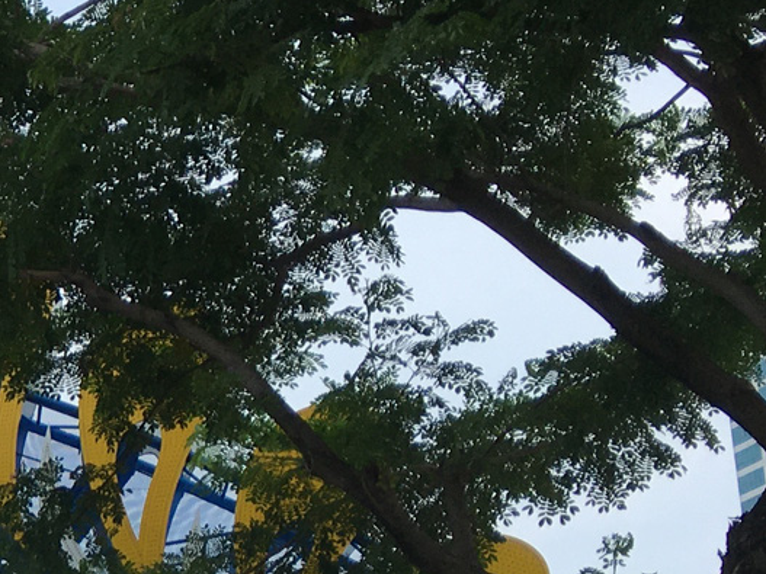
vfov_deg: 13.2
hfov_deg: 15.5
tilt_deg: +14.8
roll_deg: +1.4
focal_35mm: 110
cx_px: -593
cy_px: 609
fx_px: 2434
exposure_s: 1/1148
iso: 25
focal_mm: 4.15
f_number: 2.2
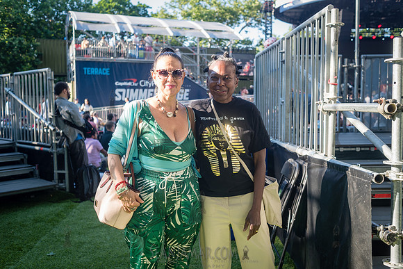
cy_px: 134
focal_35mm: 35
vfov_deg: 37.9
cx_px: 202
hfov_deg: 54.4
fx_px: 392
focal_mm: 35
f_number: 4
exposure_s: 1/400
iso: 320
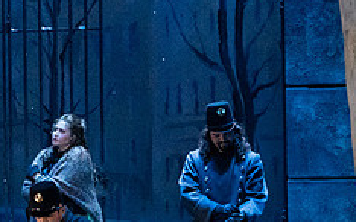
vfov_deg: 3.1
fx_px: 4092
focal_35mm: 422
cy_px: 177
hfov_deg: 5.0
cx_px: 46
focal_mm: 167
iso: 25600
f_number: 10
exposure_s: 1/320
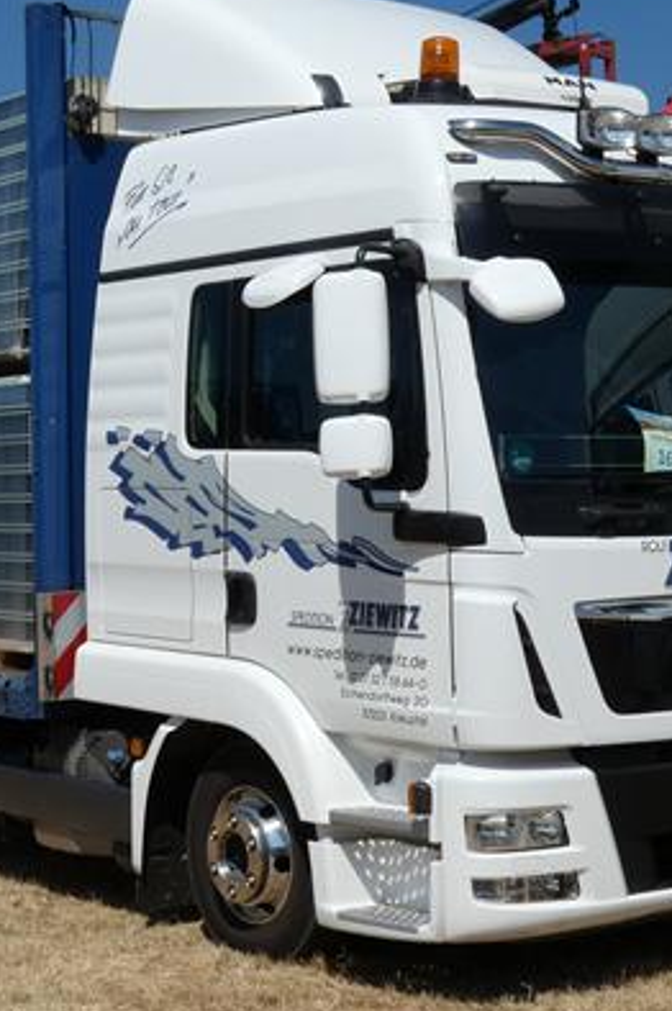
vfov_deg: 27.3
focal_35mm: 74
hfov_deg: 18.3
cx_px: 190
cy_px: 441
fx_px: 2075
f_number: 5.6
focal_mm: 6.2
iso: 80
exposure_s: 1/800
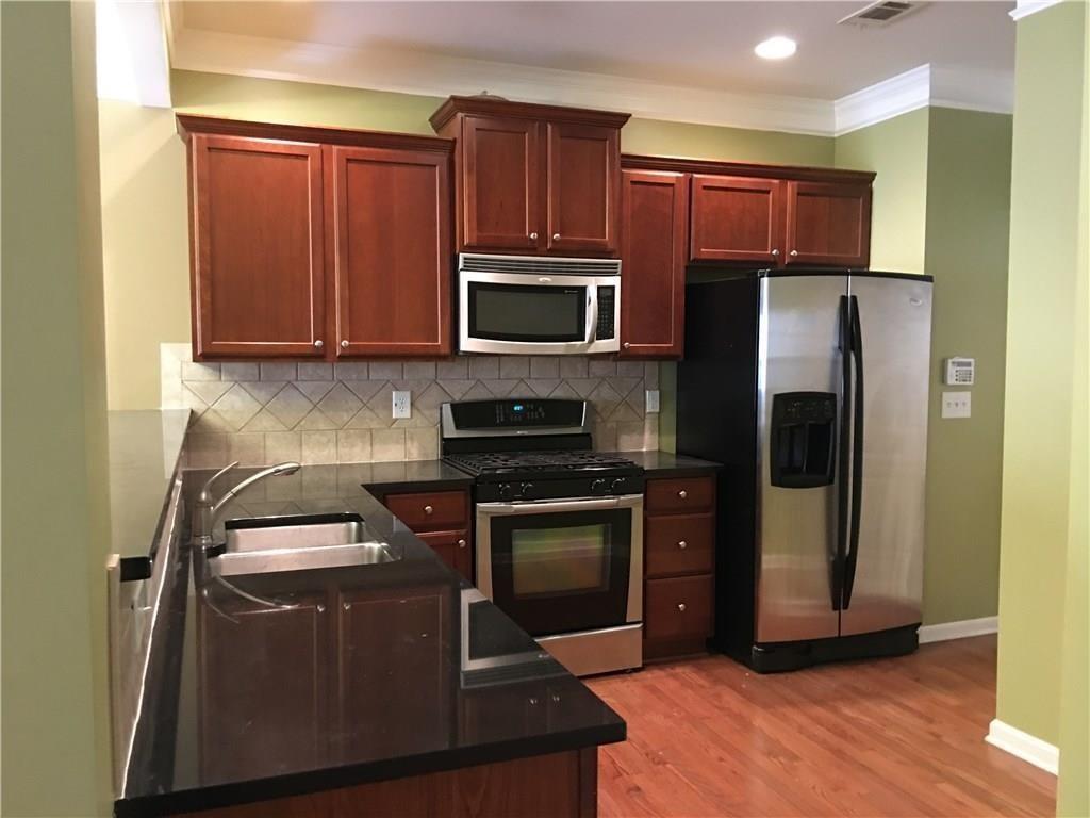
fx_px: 913
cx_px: 545
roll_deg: -0.4
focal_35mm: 29
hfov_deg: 61.7
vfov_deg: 48.2
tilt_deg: -3.1
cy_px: 409
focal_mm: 4.15
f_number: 2.2
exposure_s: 1/4
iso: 80
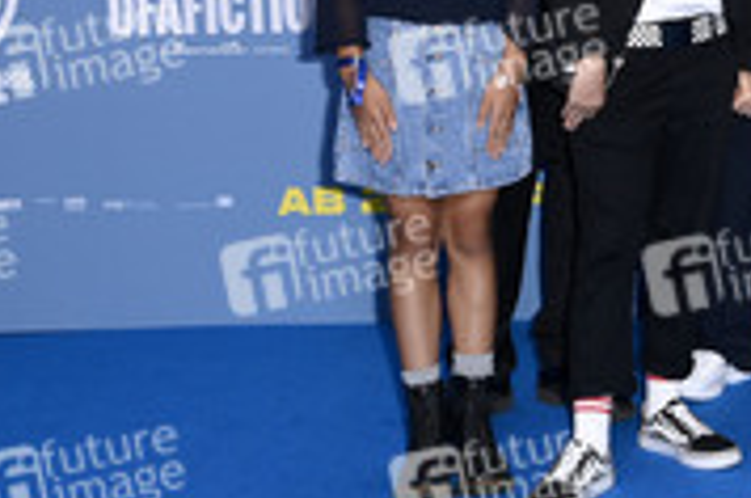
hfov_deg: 15.8
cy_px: -51
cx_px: 808
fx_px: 2645
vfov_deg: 10.6
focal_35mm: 127
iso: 1250
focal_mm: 50
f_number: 5.6
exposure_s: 1/250
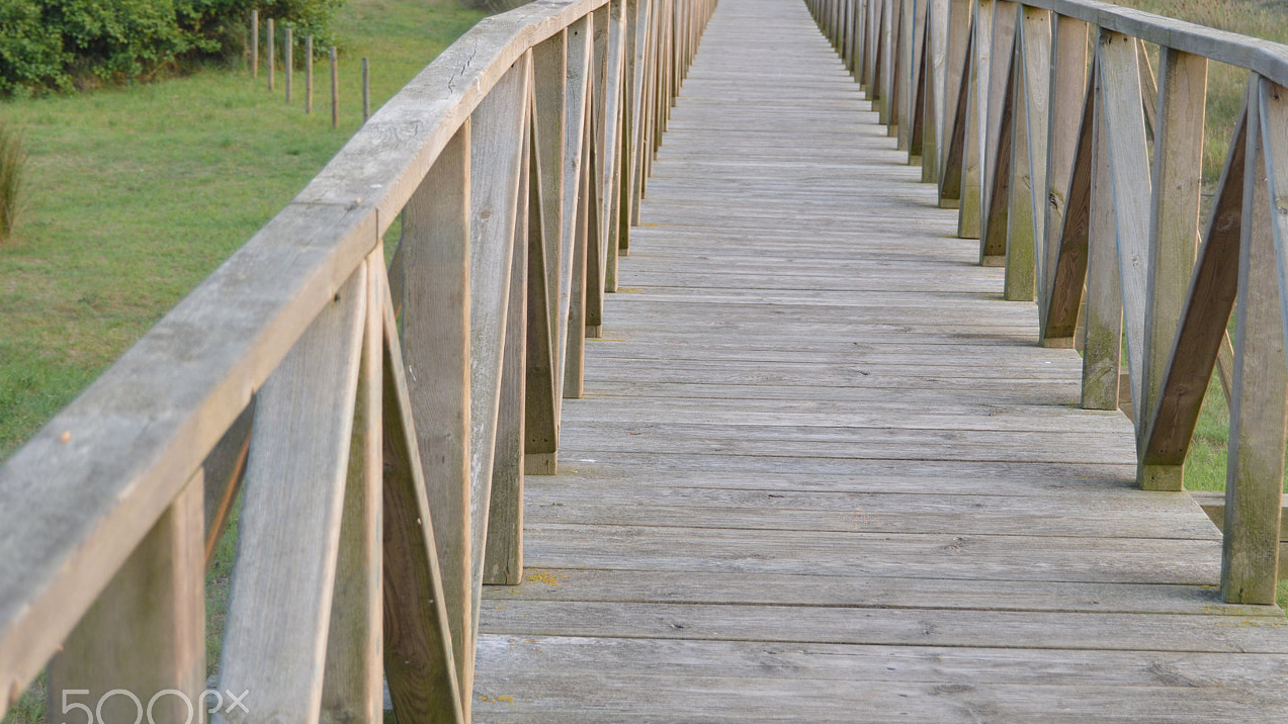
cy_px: 307
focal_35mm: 75
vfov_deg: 16.1
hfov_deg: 28.1
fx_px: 2561
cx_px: 807
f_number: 5.6
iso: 280
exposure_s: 1/125
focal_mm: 38
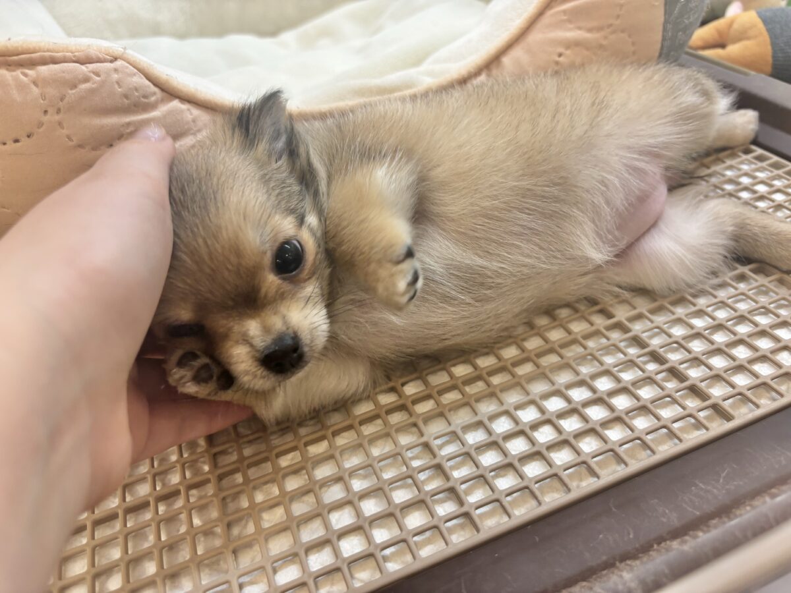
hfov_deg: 67.3
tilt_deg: -38.1
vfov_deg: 53.1
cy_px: 296
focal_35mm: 26
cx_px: 396
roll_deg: +8.8
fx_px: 594
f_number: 1.6
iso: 100
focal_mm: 5.96
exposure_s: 1/100
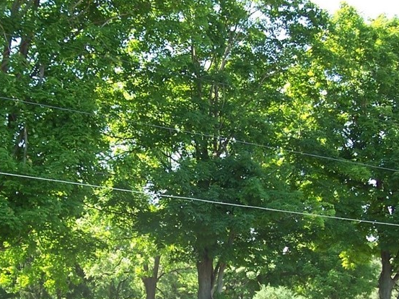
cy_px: 232
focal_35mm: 63
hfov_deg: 30.7
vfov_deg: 23.0
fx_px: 726
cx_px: 176
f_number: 2.7
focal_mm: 5.6
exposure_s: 1/250
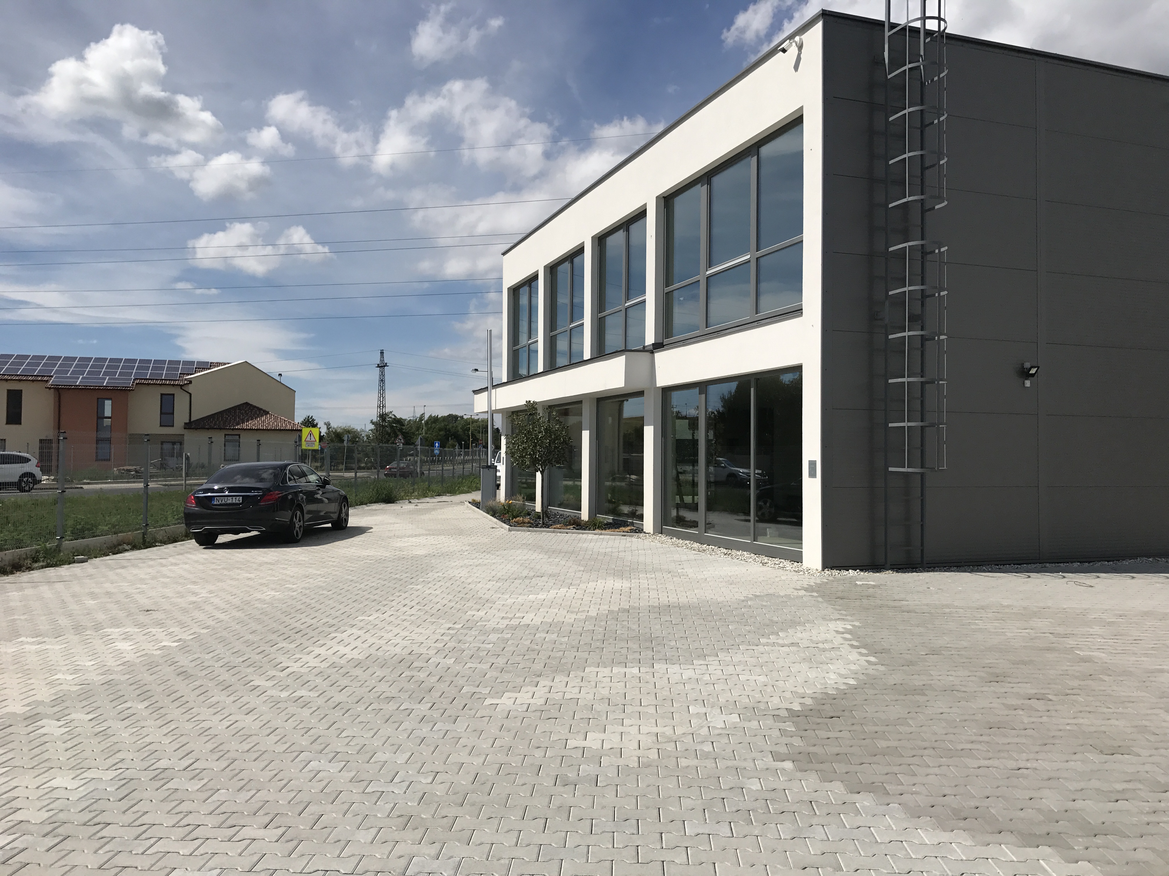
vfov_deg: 49.7
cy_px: 438
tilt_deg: +1.1
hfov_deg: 63.4
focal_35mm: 28
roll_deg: -1.4
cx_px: 584
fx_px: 946
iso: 25
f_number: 1.8
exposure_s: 1/5051
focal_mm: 3.99
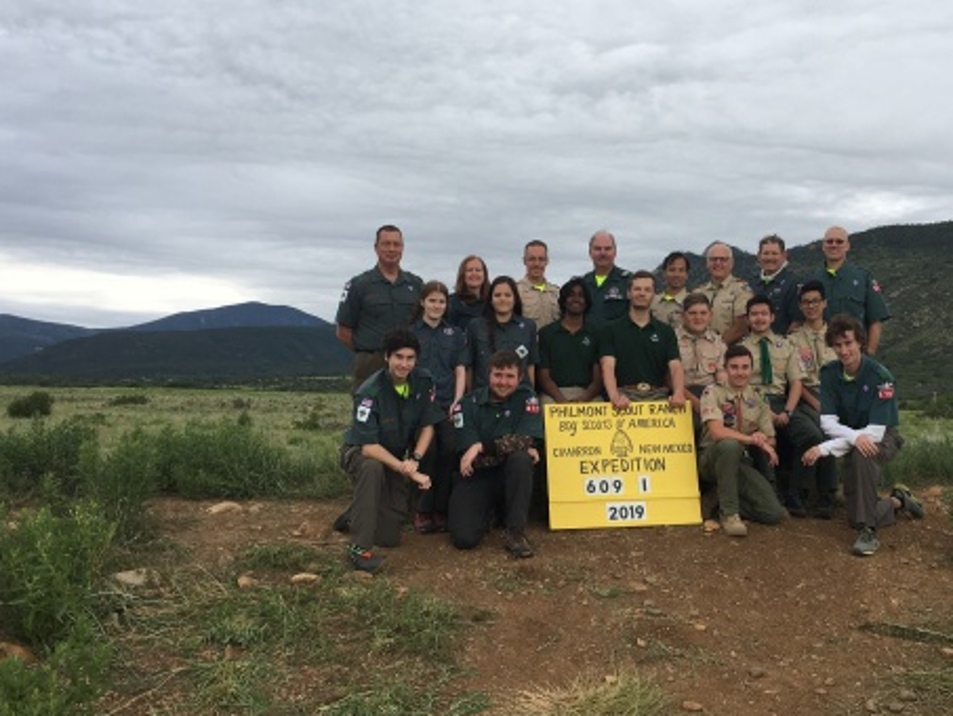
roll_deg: -0.5
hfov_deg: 45.6
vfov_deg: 35.1
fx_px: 1129
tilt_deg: +3.6
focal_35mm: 41
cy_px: 339
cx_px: 562
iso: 25
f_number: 2.2
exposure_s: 1/646
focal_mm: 4.15
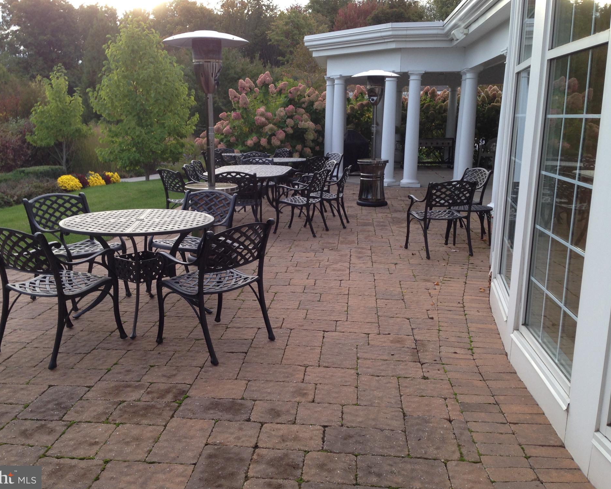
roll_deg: -0.2
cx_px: 292
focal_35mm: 35
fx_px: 633
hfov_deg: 51.5
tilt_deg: -9.6
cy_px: 243
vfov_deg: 42.2
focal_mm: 4.12
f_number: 2.4
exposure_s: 1/213
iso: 50
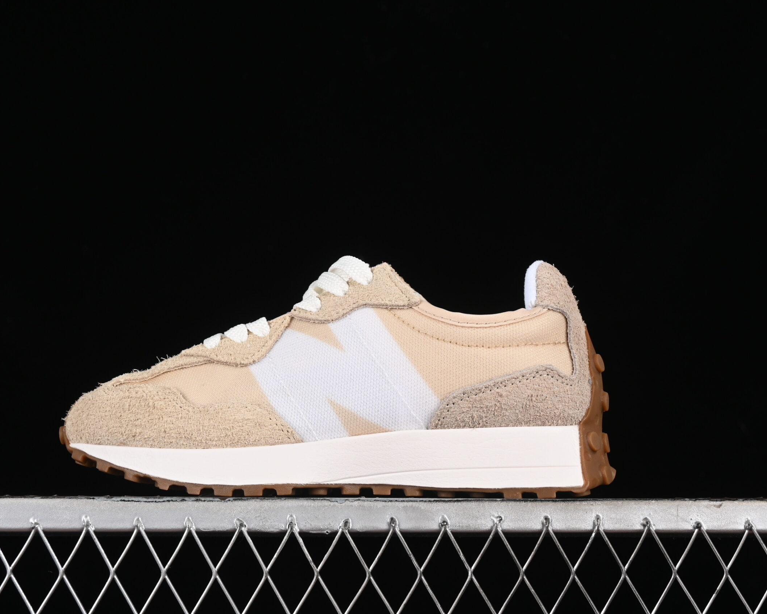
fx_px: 1930
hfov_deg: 22.5
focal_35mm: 85
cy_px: 306
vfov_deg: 18.1
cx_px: 345
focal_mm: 50
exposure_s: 1/80
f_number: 8
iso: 160
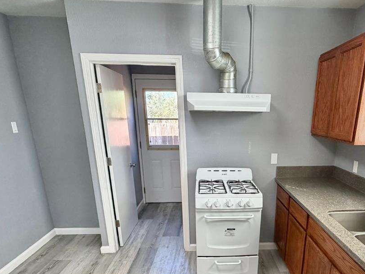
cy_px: 209
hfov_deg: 66.4
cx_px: 226
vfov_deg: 50.6
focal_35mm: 26
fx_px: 274
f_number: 2.2
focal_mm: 2.22
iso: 320
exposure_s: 1/120
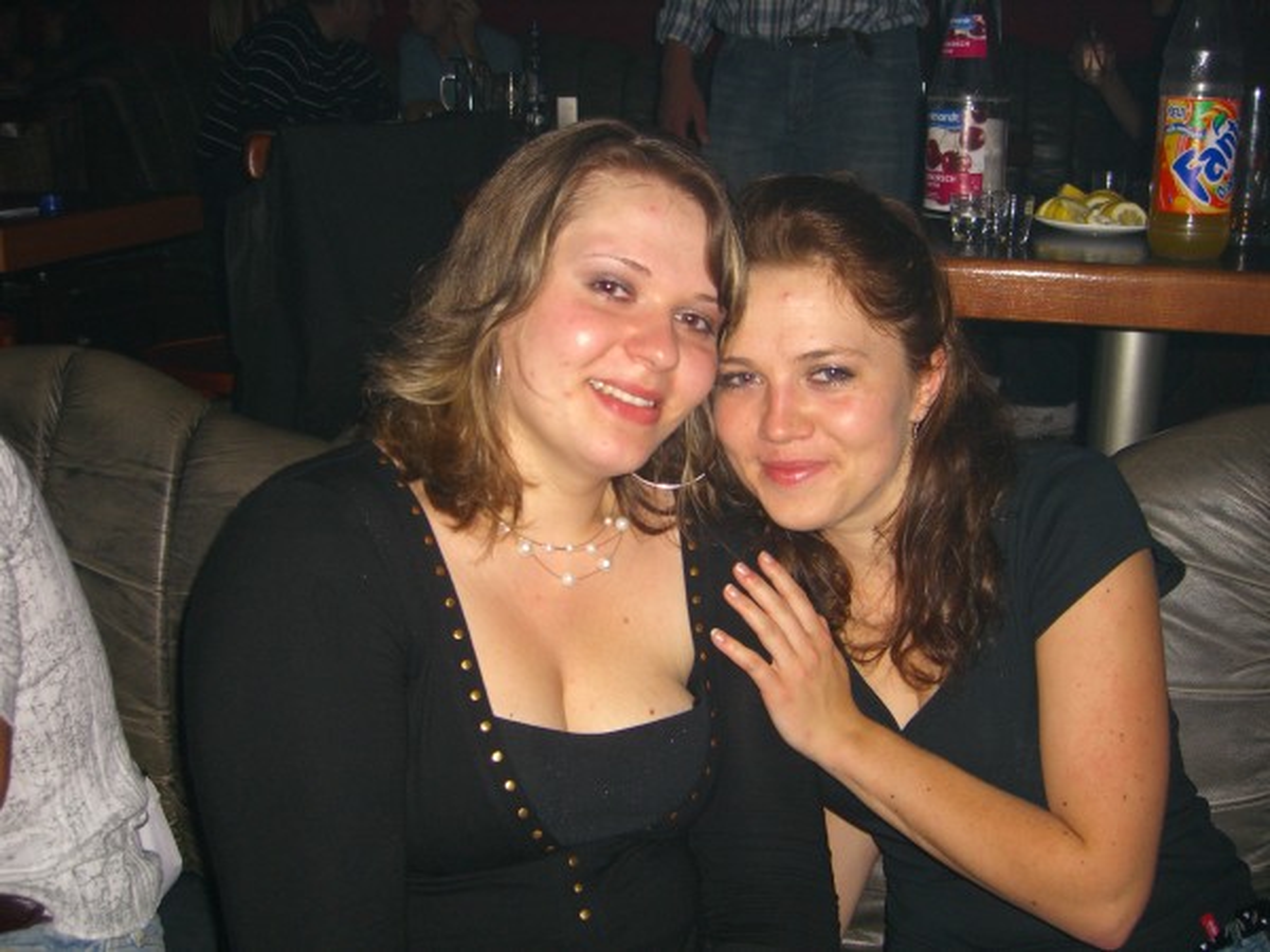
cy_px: 476
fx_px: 1394
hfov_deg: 49.0
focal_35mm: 38
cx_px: 635
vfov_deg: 37.7
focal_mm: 7.9
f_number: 2.8
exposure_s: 1/60
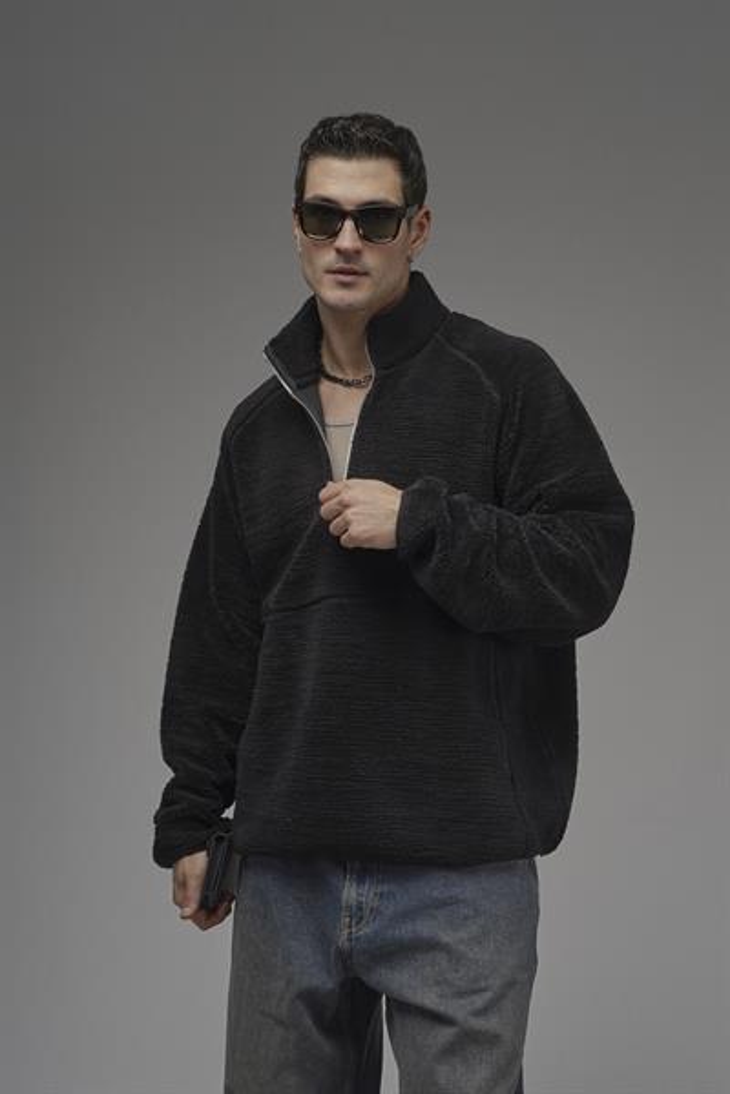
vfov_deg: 27.0
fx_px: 2281
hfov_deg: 18.2
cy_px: 547
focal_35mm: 75
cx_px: 365
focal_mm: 50
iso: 64
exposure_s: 1/125
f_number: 8
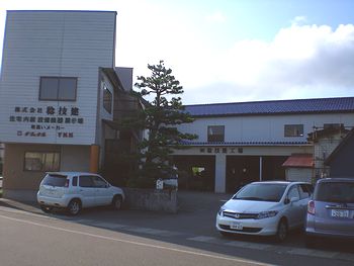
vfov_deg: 37.8
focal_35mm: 38
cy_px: 133
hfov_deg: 48.9
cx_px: 177
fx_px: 389
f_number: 4.6
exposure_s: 1/518
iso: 50
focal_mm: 6.3
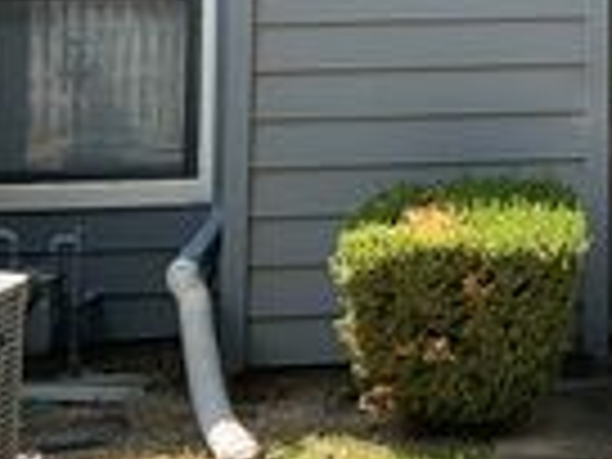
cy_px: -200
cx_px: 796
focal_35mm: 107
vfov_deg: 13.2
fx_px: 1892
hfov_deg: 17.3
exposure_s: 1/568
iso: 16
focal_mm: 3
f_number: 1.8
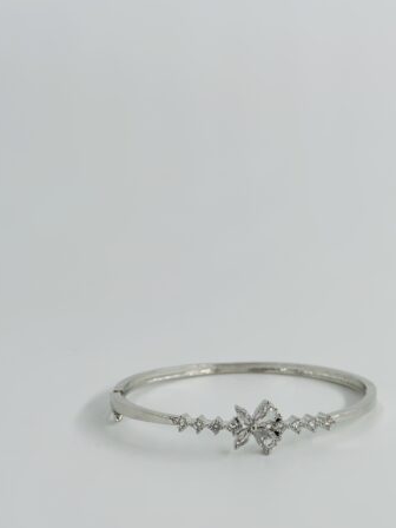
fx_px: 915
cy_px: 328
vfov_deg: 32.0
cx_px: 239
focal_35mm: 60
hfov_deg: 24.4
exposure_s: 1/1953
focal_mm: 6.86
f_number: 1.78
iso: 80
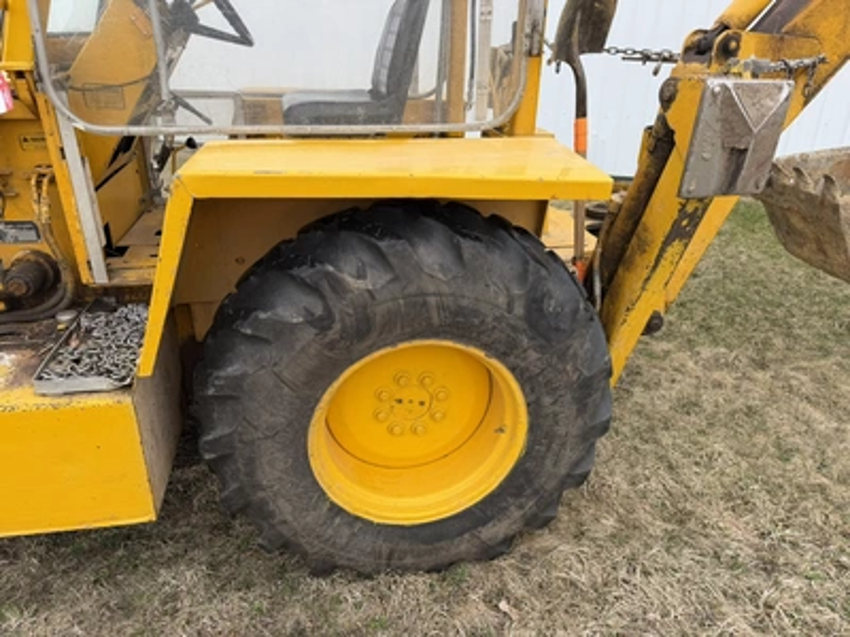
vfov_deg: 56.8
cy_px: 318
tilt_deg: -16.3
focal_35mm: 24
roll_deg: +1.7
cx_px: 425
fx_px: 589
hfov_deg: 71.6
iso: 80
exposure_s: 1/708
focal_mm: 6.76
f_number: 1.78
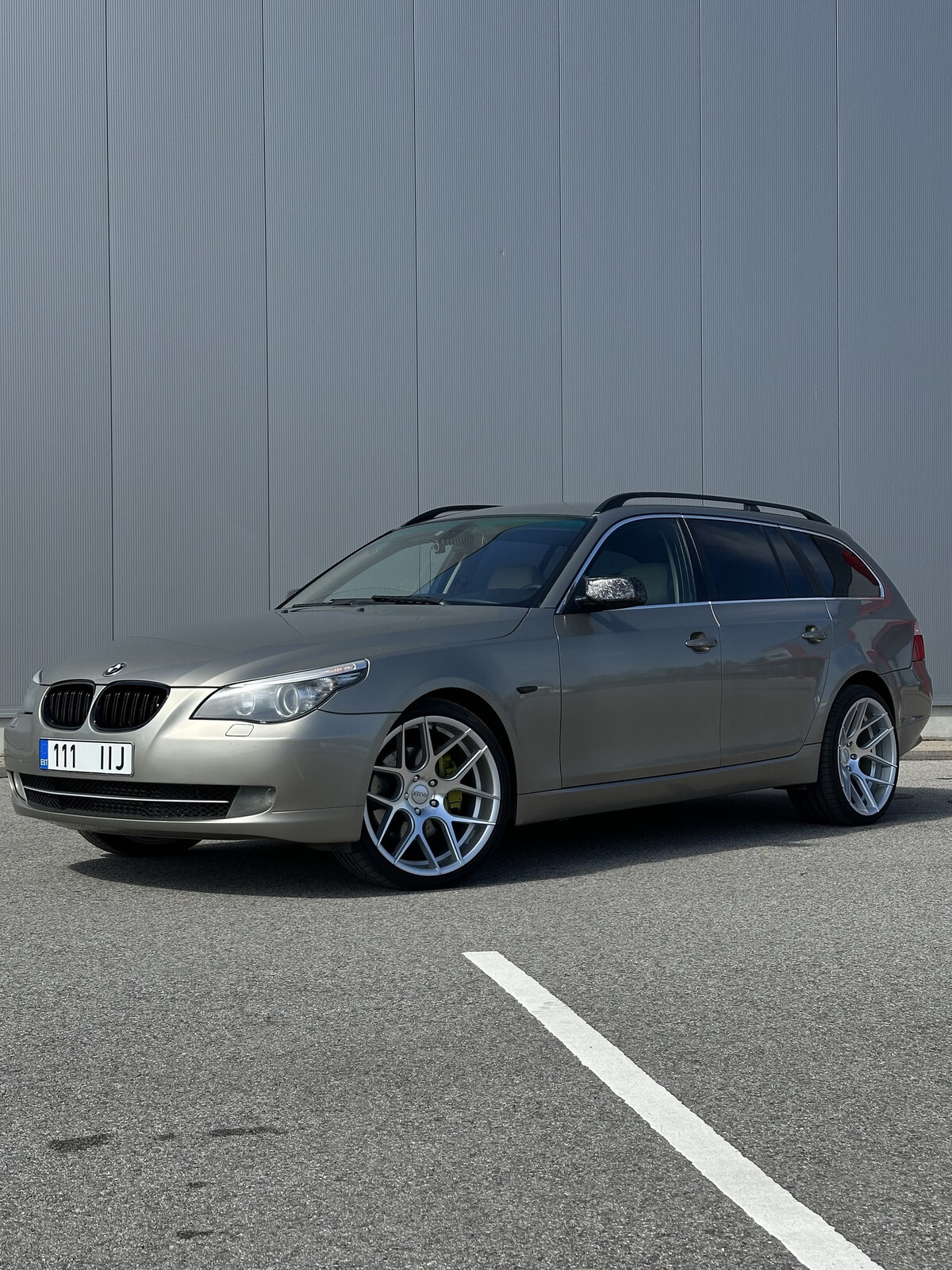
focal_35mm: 48
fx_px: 1760
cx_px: 476
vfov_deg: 39.7
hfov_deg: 30.3
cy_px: 635
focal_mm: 6.86
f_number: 1.78
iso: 64
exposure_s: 1/2667
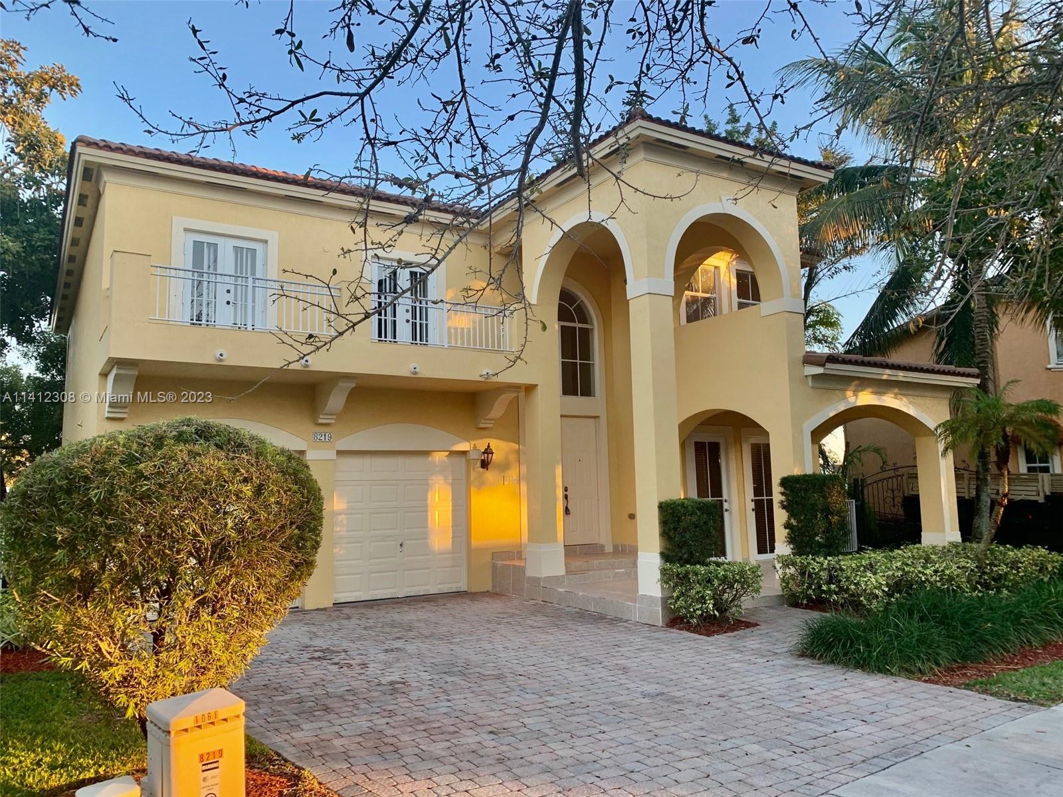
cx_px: 532
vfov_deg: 53.1
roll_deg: +1.1
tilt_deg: +7.2
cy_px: 398
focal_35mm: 26
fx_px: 798
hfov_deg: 67.3
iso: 32
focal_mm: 4.25
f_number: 1.8
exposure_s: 1/122
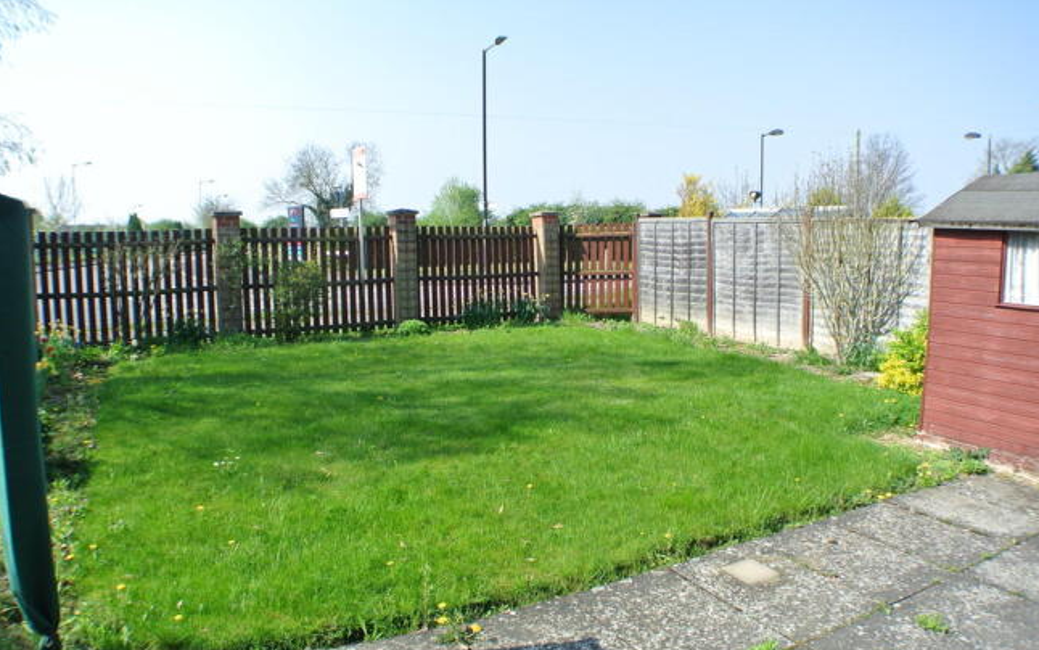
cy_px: 323
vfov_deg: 38.3
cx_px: 522
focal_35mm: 33
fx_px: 935
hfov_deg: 58.1
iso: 100
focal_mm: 12.2
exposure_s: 1/320
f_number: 4
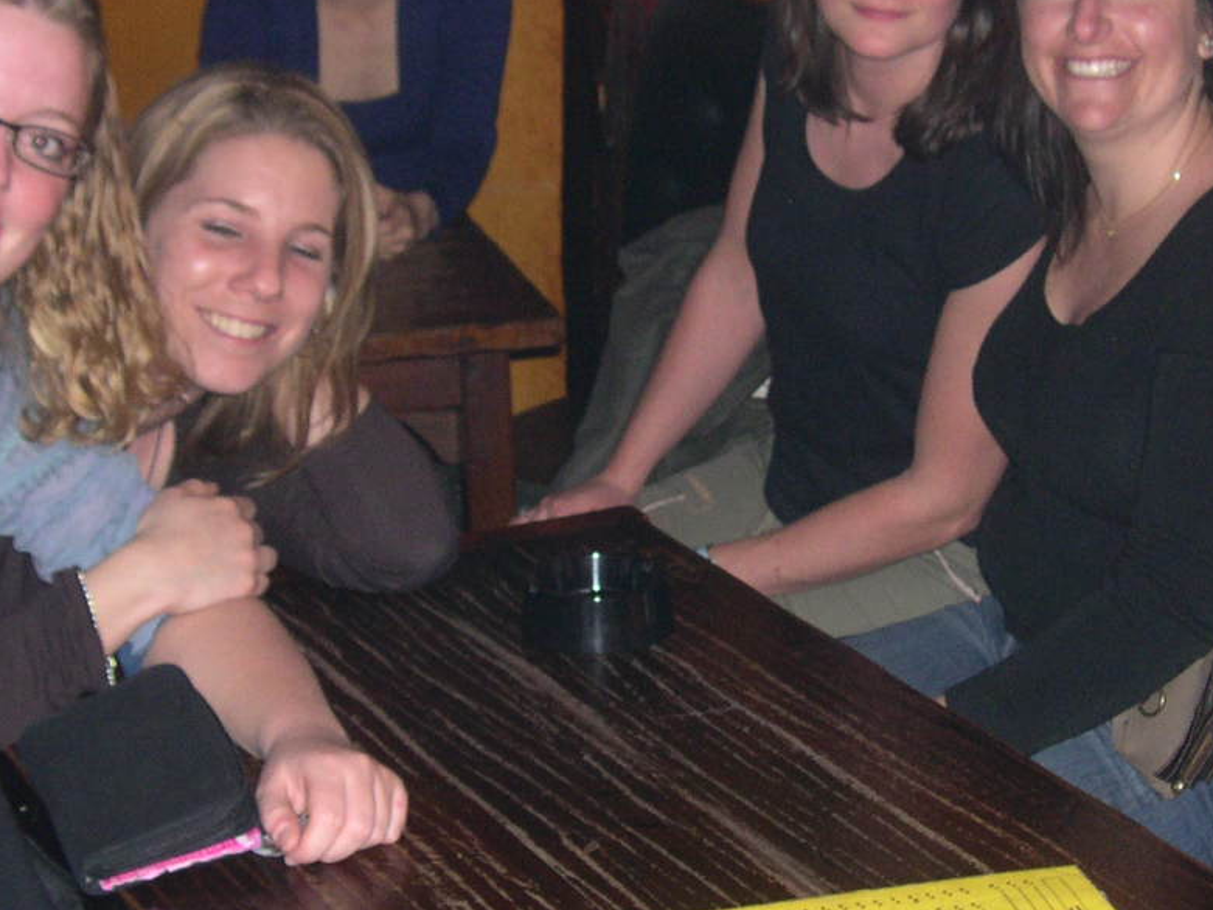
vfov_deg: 17.2
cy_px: 416
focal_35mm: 86
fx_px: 3014
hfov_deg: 22.7
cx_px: 683
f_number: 2.9
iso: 222
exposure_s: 1/60
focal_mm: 9
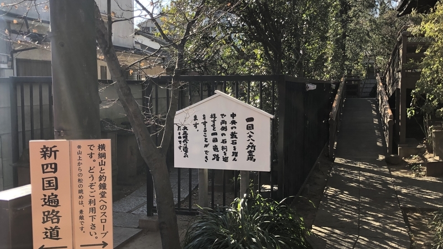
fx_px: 458
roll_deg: +0.8
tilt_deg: -5.4
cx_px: 243
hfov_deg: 51.5
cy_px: 134
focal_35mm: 39
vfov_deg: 30.4
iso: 20
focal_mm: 3.99
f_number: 1.8
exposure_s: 1/358
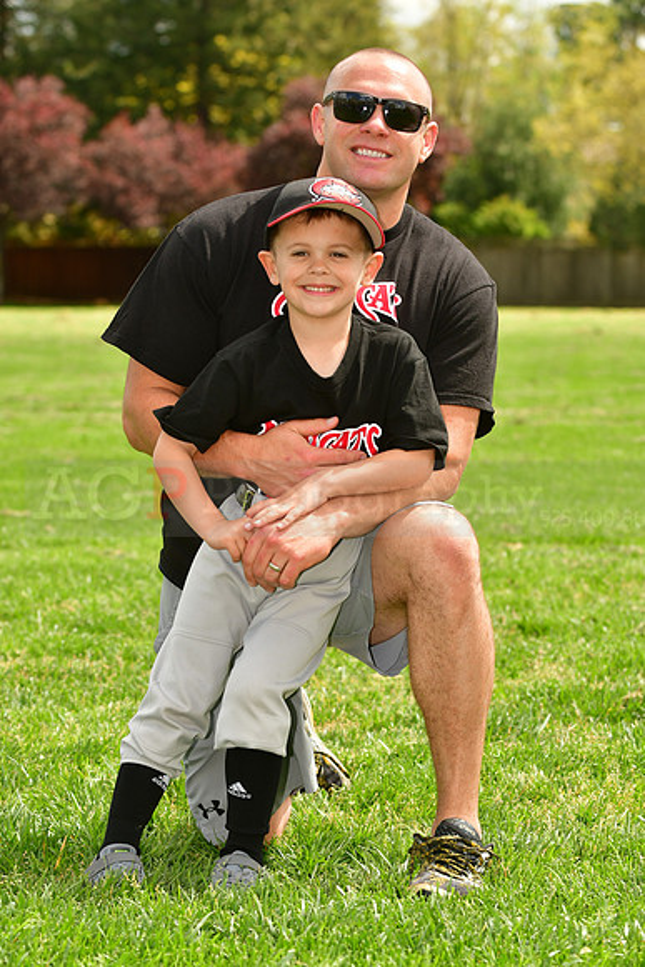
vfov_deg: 15.9
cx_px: 322
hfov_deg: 10.6
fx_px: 3465
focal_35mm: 129
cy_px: 484
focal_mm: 86
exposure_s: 1/640
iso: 200
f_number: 5
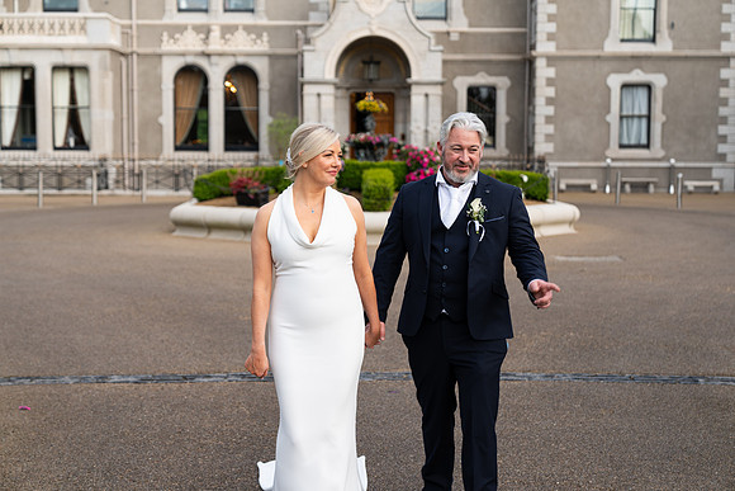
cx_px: 368
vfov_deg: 24.6
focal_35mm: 55
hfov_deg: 36.2
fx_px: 1123
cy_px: 246
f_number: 2.8
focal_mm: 55
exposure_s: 1/200
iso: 125
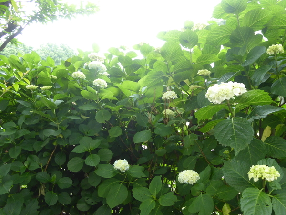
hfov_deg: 50.1
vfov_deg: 38.7
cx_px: 143
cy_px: 108
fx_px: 306
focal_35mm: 37
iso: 160
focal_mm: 6.7
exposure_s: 1/60
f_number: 3.7
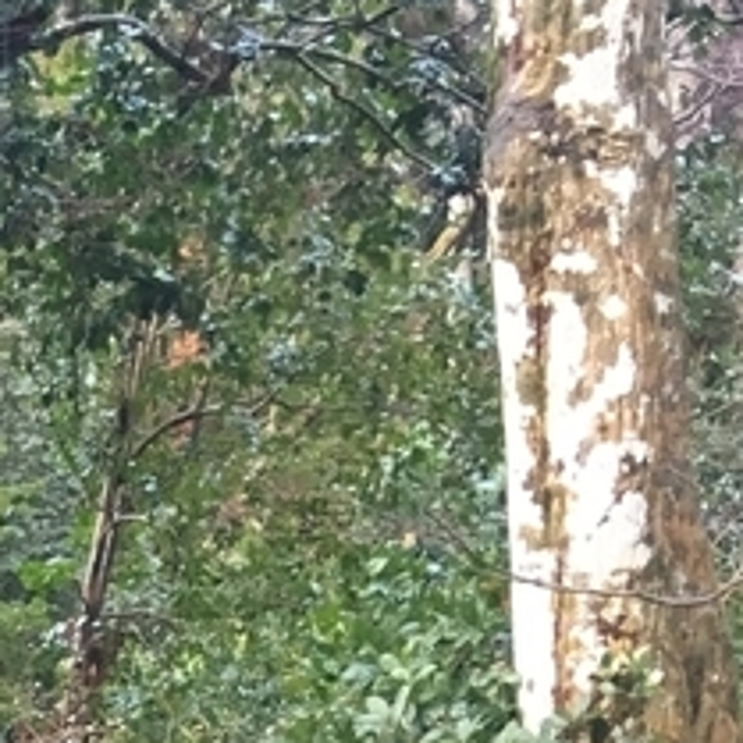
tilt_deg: -11.7
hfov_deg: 11.2
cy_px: 2012
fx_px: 3570
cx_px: -501
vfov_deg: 9.8
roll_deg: +0.1
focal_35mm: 147
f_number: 2.2
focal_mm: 4.15
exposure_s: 1/30
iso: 50
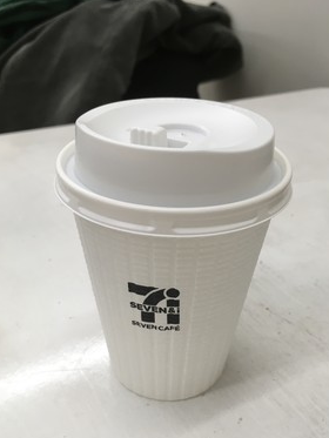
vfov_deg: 52.3
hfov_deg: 40.7
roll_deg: -1.6
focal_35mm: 35
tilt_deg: -33.8
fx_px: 443
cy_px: 260
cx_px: 168
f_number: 2.2
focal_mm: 4.15
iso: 25
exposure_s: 1/40
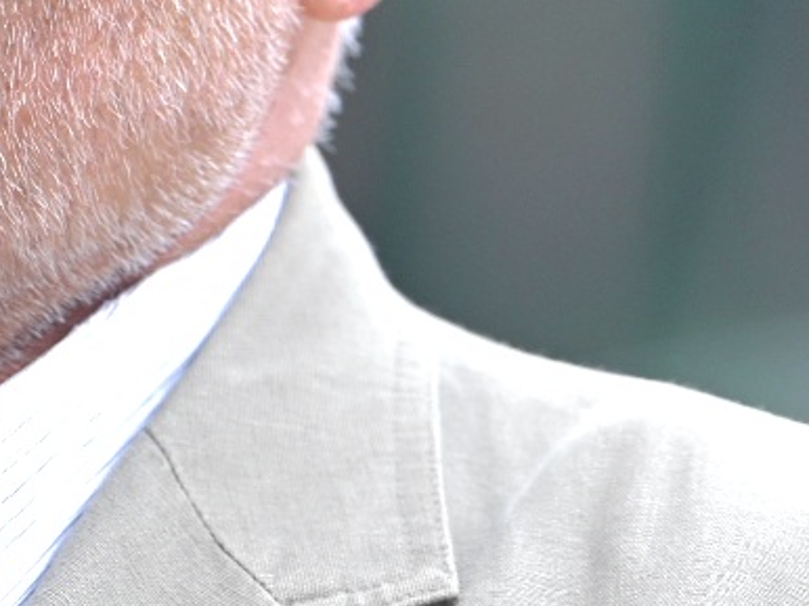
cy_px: -120
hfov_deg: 3.0
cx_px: -145
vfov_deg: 2.2
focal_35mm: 666
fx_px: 15555
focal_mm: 165
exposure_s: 1/161
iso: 100
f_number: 3.5
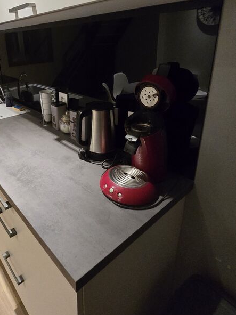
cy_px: 111
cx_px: 60
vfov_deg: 74.6
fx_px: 200
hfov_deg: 58.1
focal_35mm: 22
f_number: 2.2
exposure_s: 1/50
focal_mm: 2.2
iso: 800
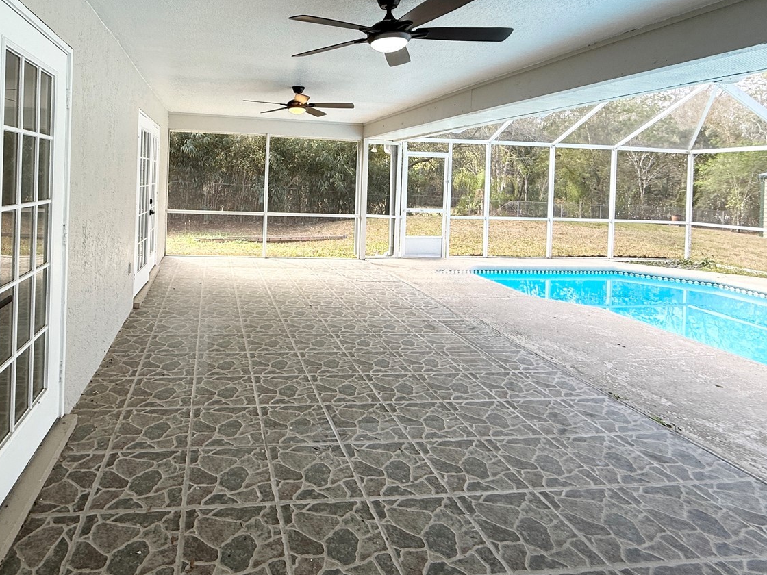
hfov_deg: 79.5
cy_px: 177
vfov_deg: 63.7
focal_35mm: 20
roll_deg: -1.4
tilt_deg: +0.3
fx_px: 443
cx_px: 268
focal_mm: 2.22
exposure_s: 1/167
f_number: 2.2
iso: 50
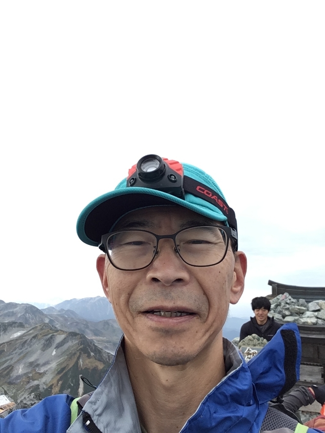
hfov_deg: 45.4
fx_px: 388
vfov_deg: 58.4
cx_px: 162
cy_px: 216
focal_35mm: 31
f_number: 2.4
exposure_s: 1/346
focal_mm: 2.15
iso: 50
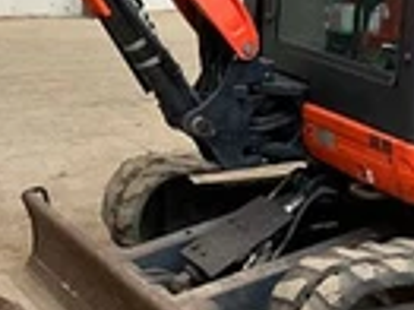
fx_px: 1267
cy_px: 25
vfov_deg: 13.8
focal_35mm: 106
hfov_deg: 18.5
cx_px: 123
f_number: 1.8
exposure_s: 1/60
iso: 200
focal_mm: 3
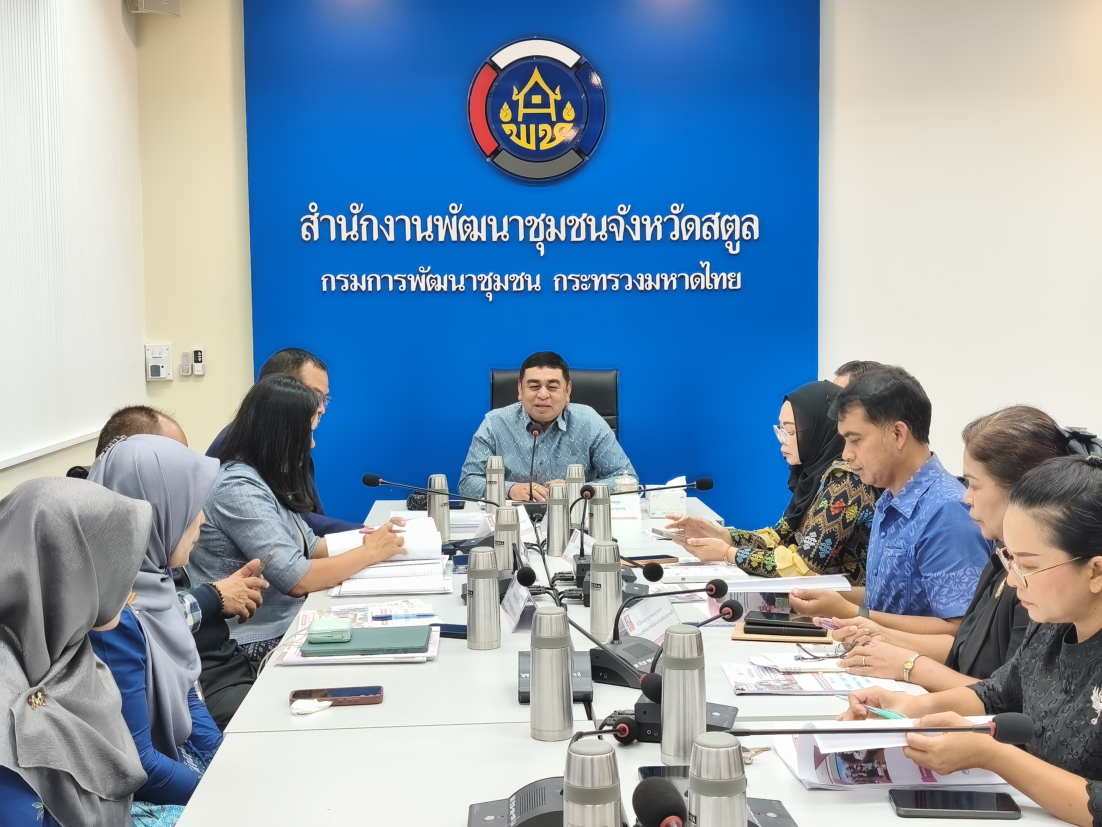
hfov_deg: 41.2
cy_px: 414
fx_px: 1464
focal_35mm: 46
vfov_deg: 31.5
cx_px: 551
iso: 200
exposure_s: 1/50
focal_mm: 6.06
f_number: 1.7
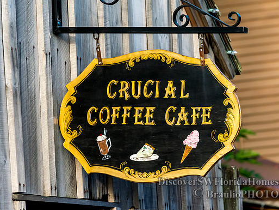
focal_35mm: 347
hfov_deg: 5.7
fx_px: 2797
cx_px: 155
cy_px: 105
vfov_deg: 4.3
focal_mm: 300
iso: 3200
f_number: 9
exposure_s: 1/1250
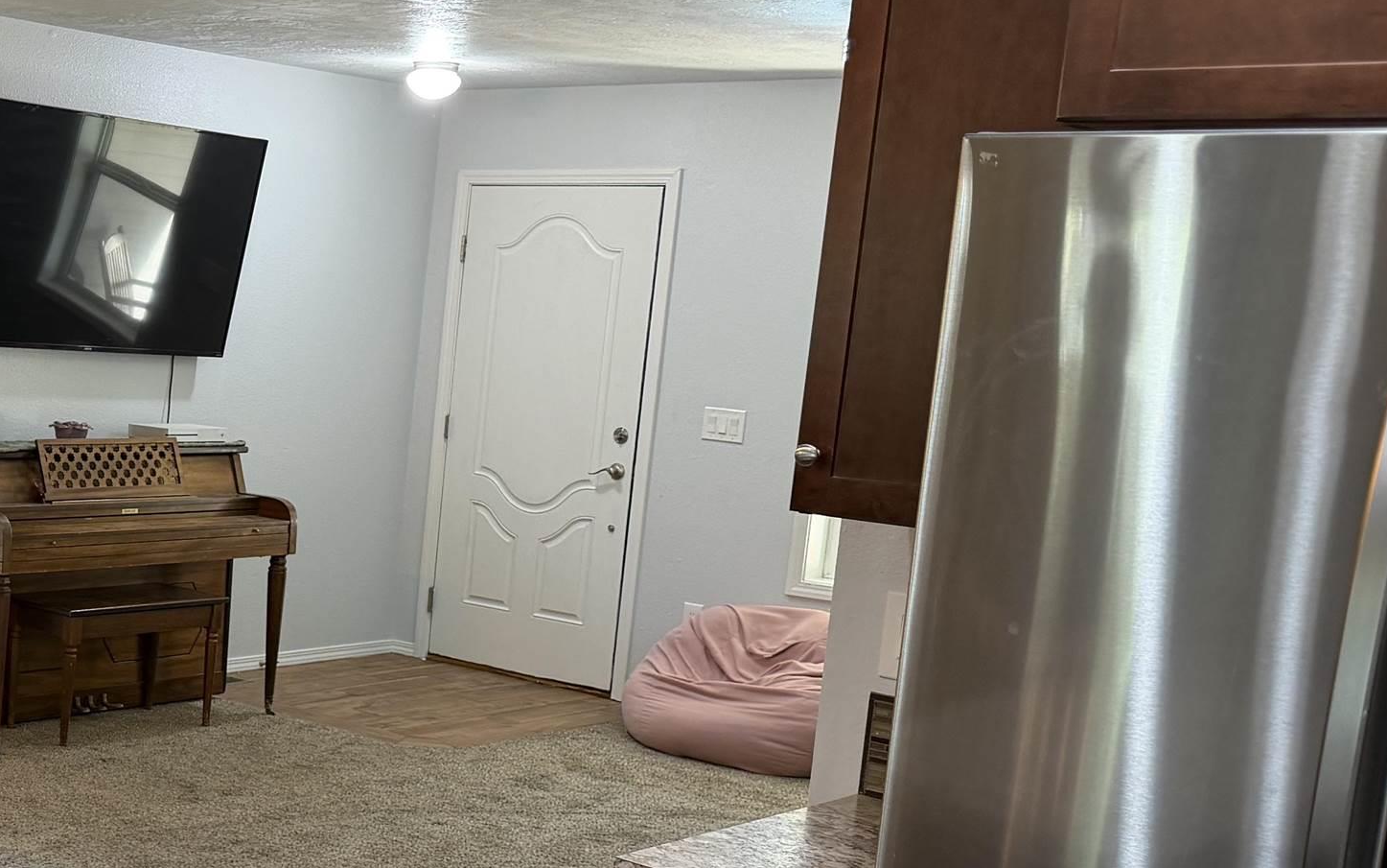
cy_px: 594
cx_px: 44
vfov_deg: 23.9
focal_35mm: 54
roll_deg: -3.5
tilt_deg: -8.6
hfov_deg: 34.6
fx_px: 2042
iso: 200
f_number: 1.78
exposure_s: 1/60
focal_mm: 6.76
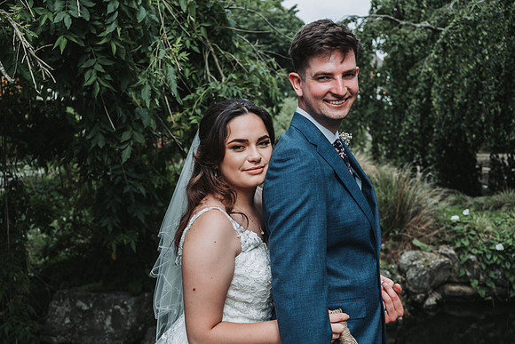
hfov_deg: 43.6
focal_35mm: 45
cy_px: 172
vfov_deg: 29.9
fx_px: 644
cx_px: 258
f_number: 3.6
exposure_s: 1/550
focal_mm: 30.2
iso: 200
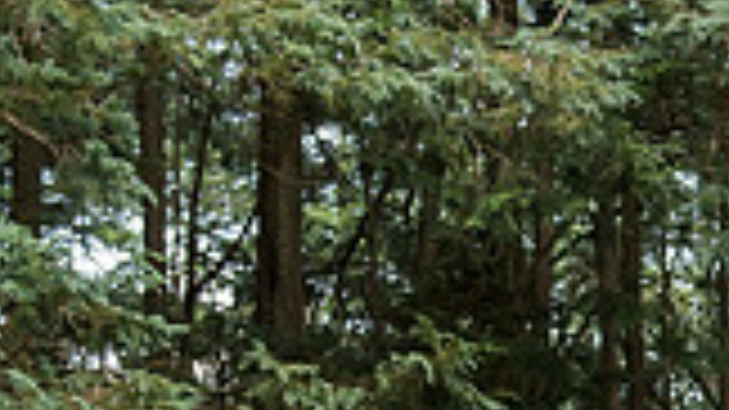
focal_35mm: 150
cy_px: 648
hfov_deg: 13.7
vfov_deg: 7.9
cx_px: 996
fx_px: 2899
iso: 1000
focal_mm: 38
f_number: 3.5
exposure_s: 1/160
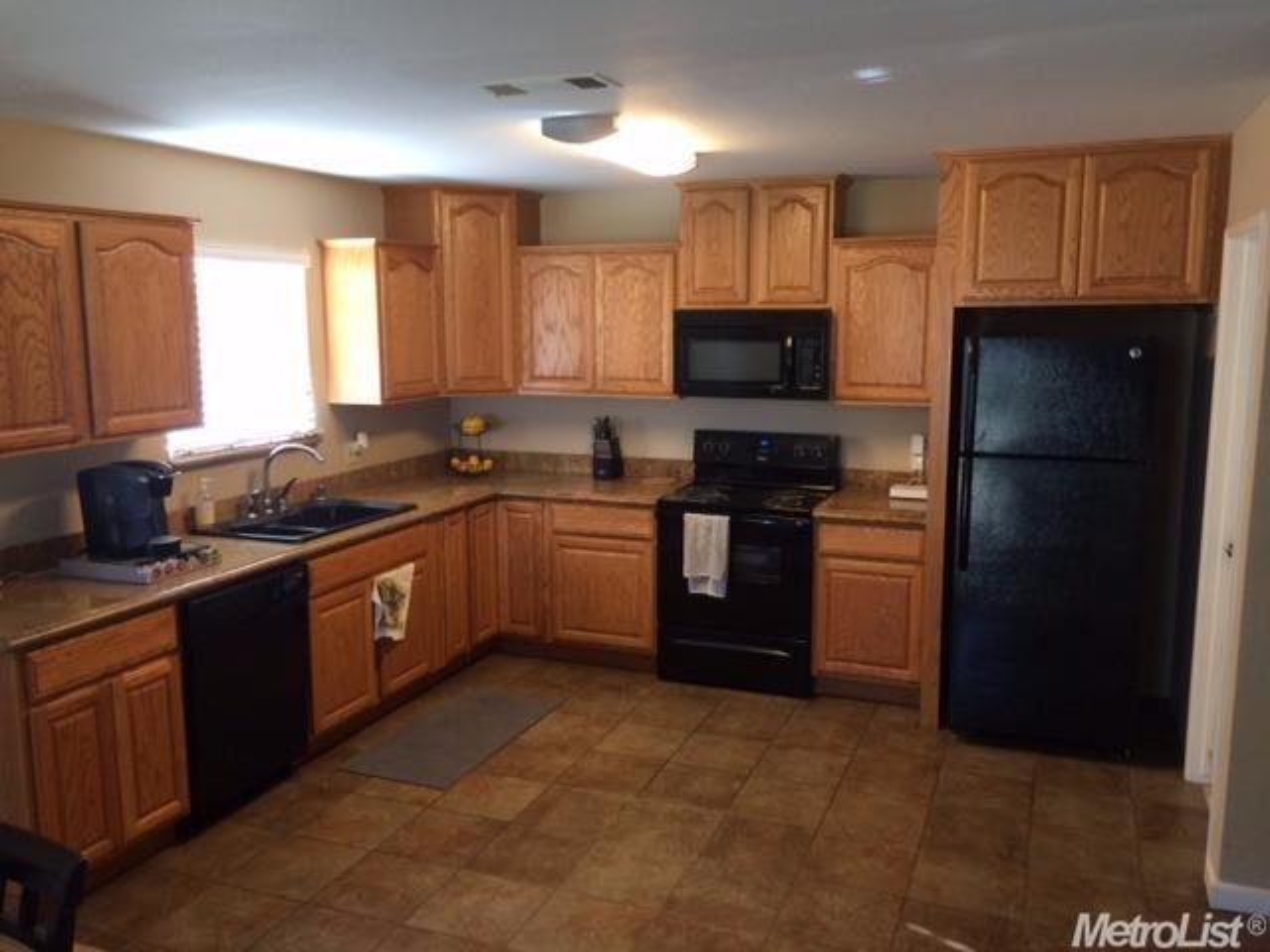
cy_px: 476
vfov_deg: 48.2
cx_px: 635
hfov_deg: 61.7
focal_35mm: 29
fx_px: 1064
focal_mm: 4.15
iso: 100
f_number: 2.2
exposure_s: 1/30
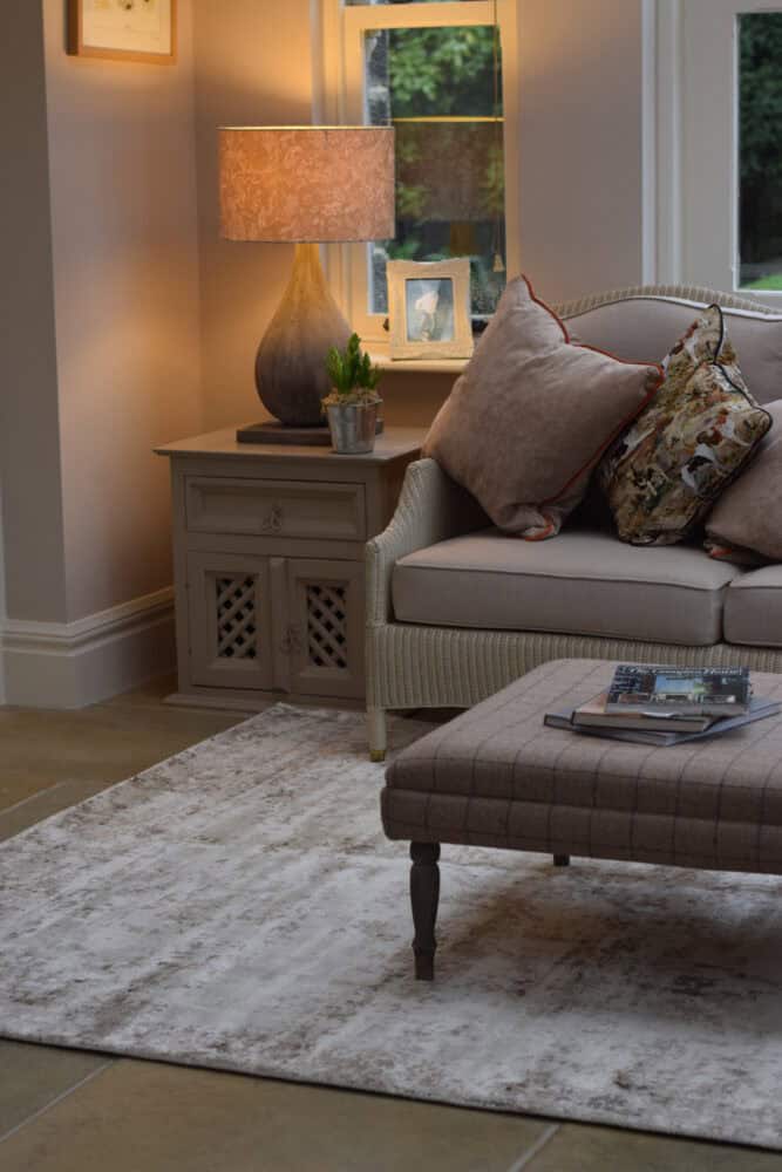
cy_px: 586
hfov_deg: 18.2
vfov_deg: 27.0
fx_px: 2443
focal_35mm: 75
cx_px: 391
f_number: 3.5
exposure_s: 1/125
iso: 400
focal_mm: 50
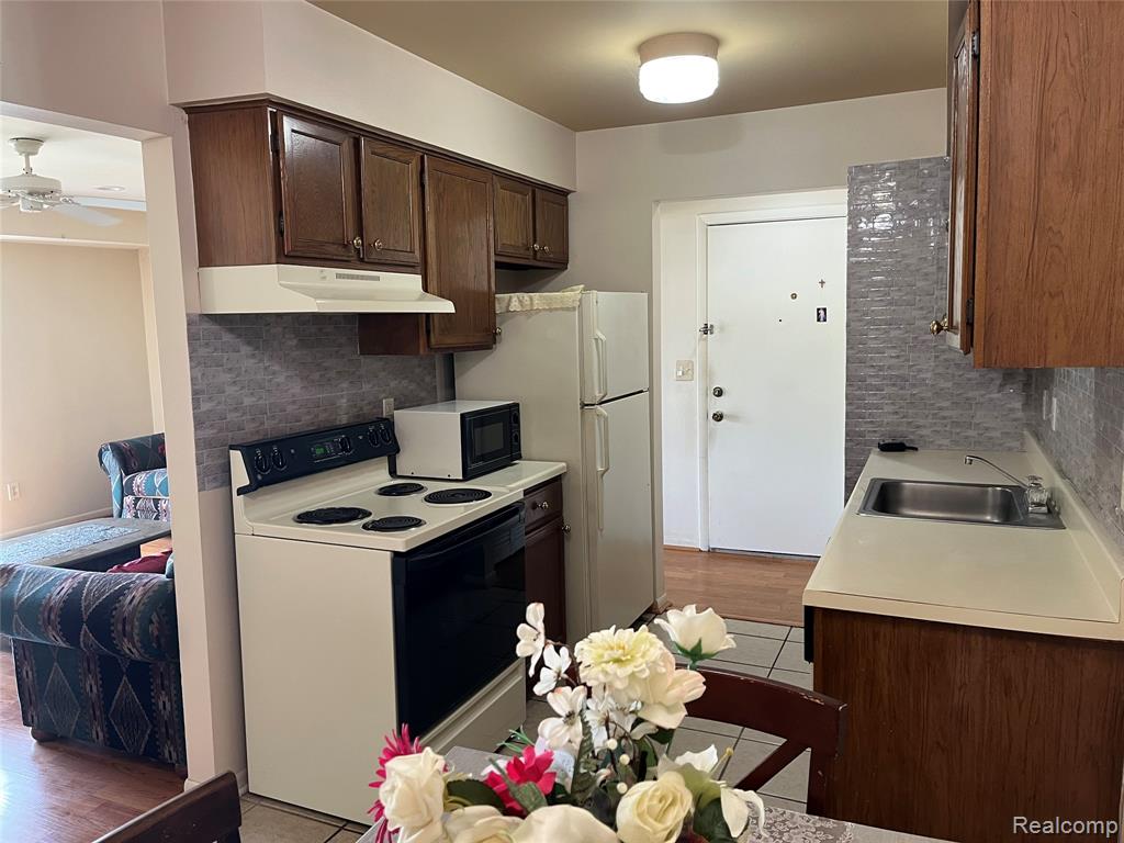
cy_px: 422
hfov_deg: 67.3
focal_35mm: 26
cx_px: 562
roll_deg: +1.0
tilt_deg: -7.1
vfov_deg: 53.1
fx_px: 844
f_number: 1.6
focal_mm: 5.1
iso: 125
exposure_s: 1/60
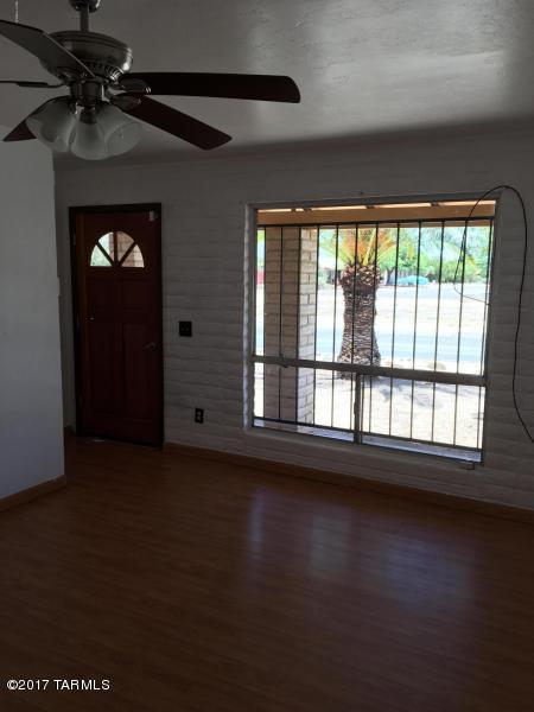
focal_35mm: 29
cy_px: 356
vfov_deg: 61.7
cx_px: 267
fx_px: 596
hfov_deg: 48.2
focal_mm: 4.15
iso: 25
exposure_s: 1/127
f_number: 2.2
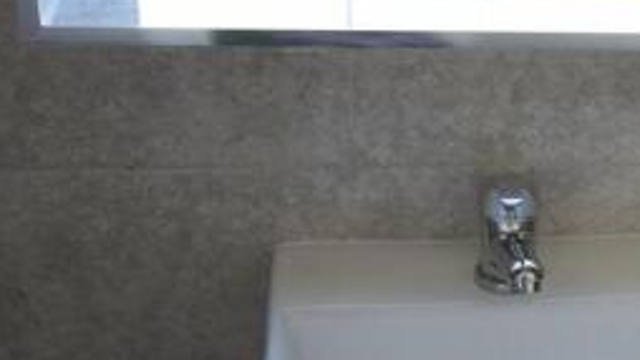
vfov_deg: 14.9
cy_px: 172
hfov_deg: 24.5
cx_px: 695
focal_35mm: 81
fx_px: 1375
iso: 100
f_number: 5.6
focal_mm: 20
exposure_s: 1/20
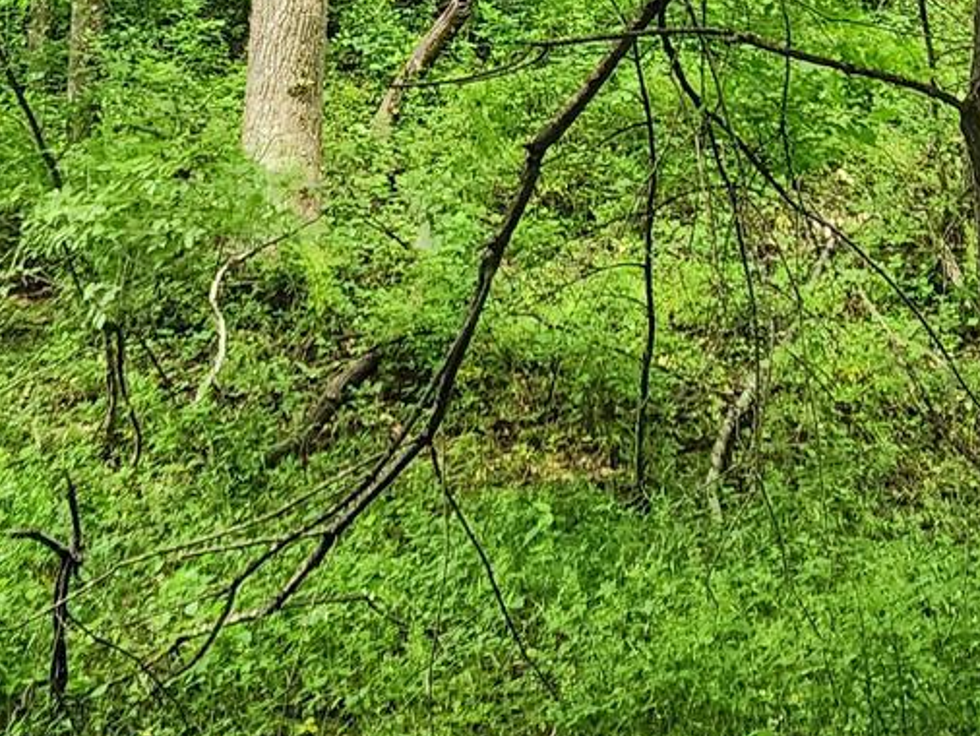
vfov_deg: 14.8
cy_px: -353
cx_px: 525
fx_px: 2634
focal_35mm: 93
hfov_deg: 21.1
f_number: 1.8
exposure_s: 1/180
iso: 125
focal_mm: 6.4
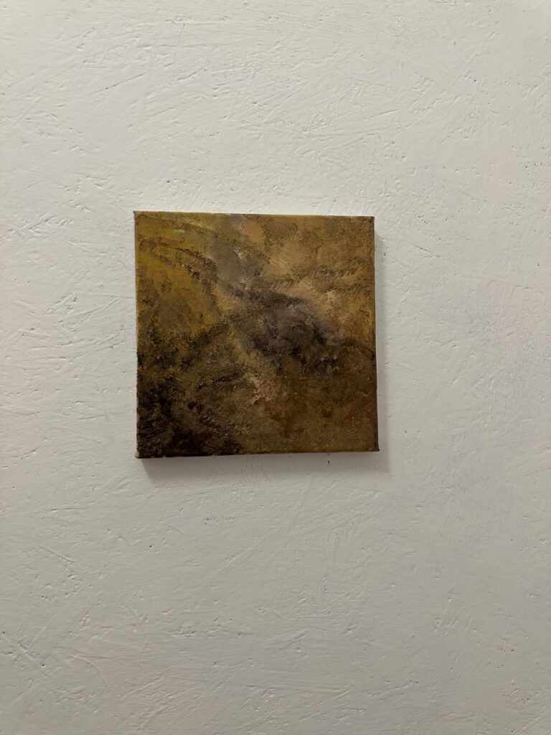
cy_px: 368
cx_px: 276
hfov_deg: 56.8
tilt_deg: +0.7
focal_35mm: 24
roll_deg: +2.0
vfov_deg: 71.6
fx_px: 509
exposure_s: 1/50
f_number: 1.78
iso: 250
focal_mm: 6.86
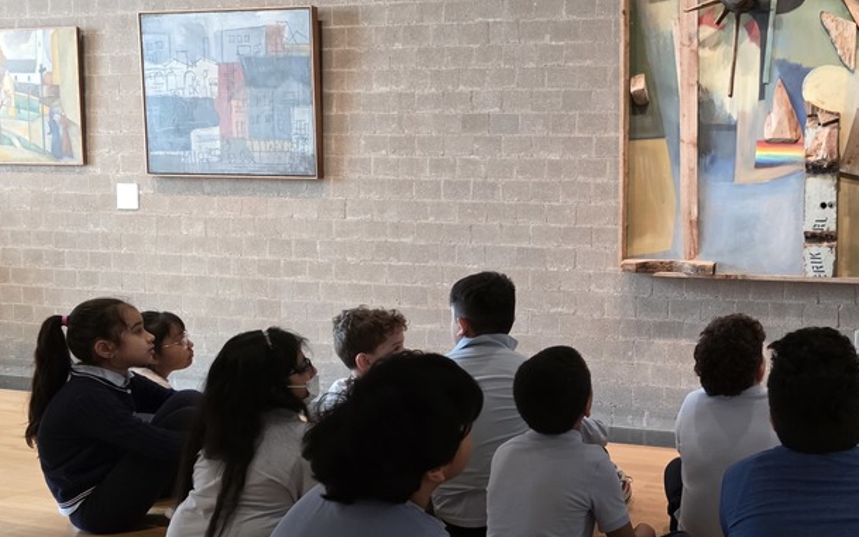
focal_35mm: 41
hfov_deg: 45.8
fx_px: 960
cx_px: 686
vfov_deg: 31.2
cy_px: 303
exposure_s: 1/88.1
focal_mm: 6.3
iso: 800
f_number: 1.7
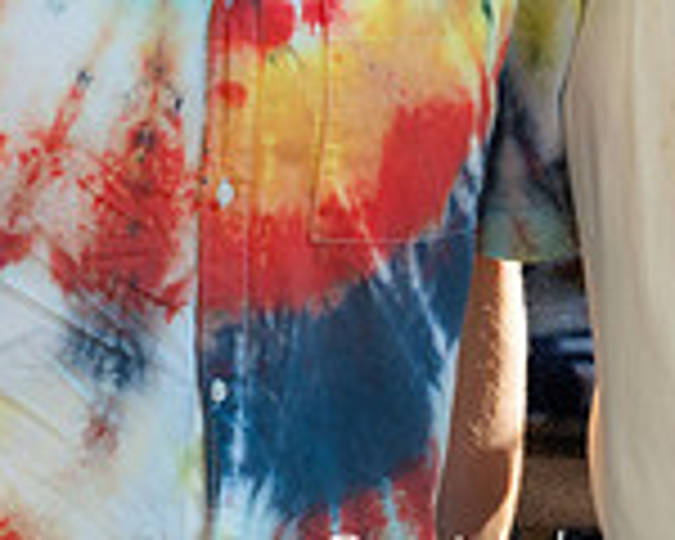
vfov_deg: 6.8
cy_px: -211
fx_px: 4475
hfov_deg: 8.6
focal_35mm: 224
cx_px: 462
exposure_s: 1/160
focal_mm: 48
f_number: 4
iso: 640
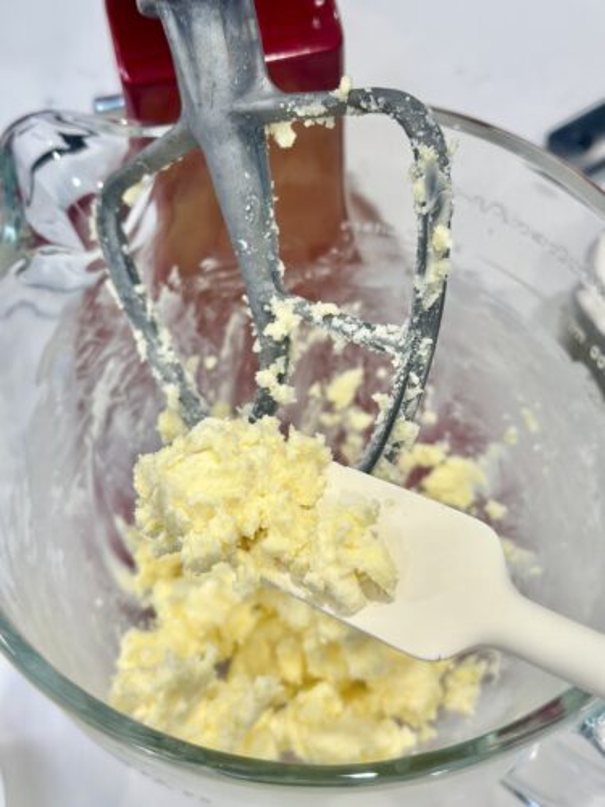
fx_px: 1119
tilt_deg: -60.0
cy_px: 404
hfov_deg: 30.3
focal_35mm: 48
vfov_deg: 39.7
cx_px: 302
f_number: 1.78
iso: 80
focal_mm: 6.86
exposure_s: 1/125
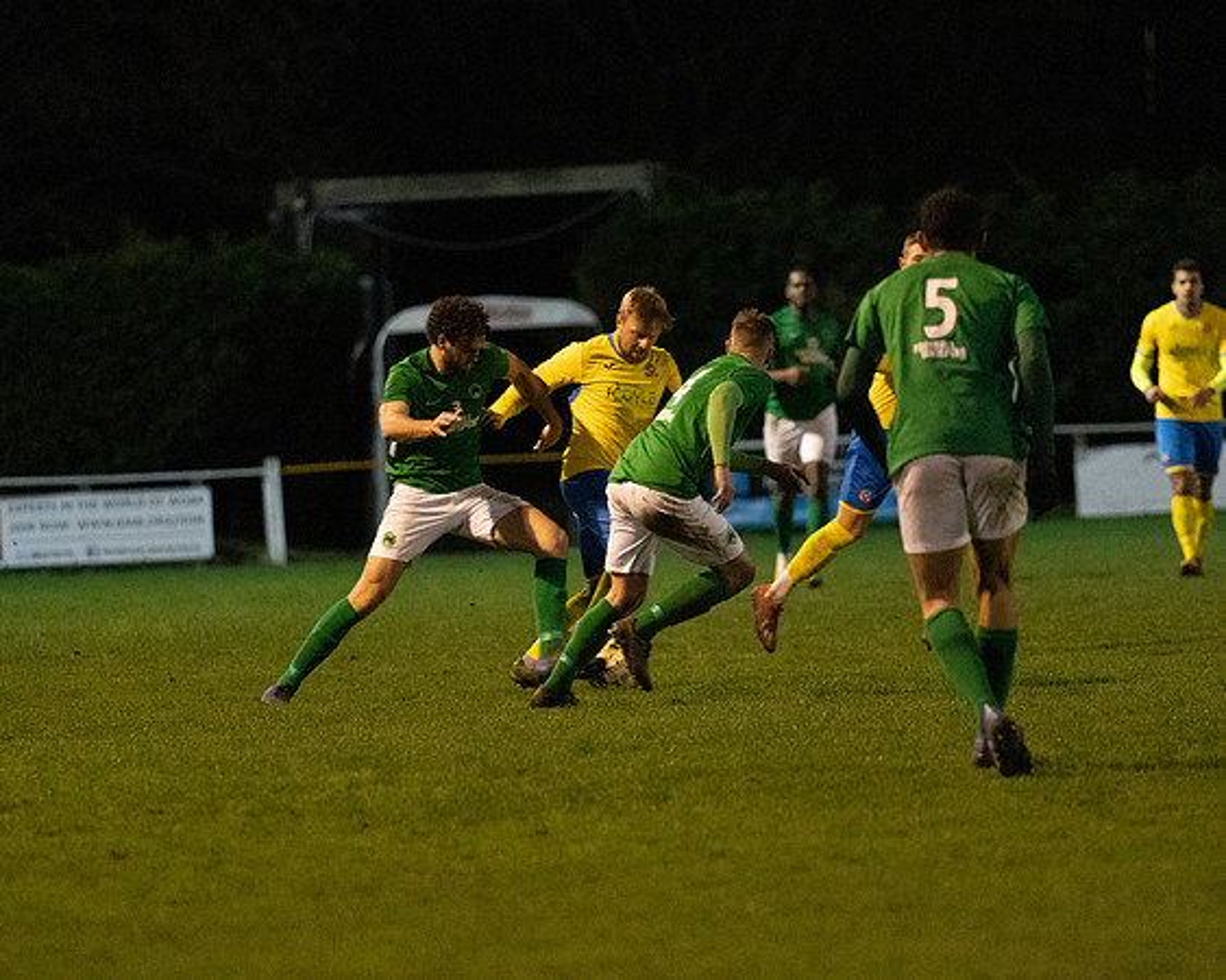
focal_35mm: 347
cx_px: 575
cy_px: 489
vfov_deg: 4.5
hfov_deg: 5.6
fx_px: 12586
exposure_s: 1/640
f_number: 2.8
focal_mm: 200
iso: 5000
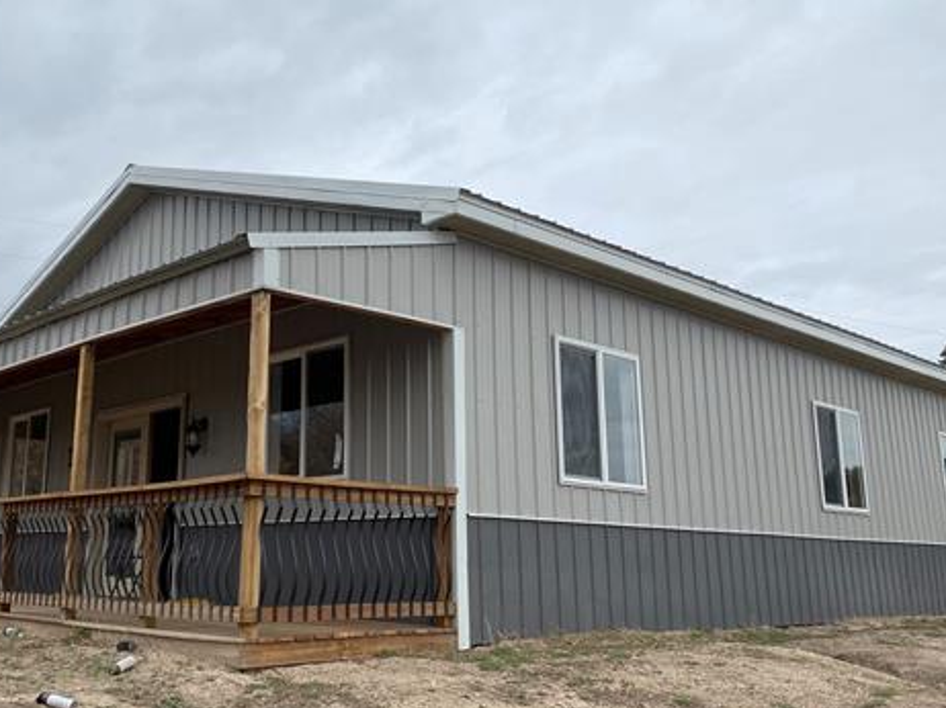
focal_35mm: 36
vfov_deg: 39.6
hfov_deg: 50.9
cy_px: 343
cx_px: 362
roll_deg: -1.3
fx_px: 983
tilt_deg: +11.8
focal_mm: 4.25
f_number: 1.8
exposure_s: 1/4274
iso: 32
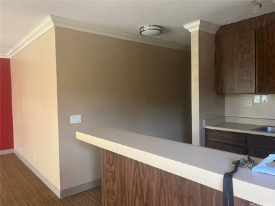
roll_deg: +1.1
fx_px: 206
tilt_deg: -1.6
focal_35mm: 26
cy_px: 103
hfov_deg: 67.3
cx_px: 138
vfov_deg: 53.0
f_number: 1.6
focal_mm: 5.1
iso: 125
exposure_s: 1/100
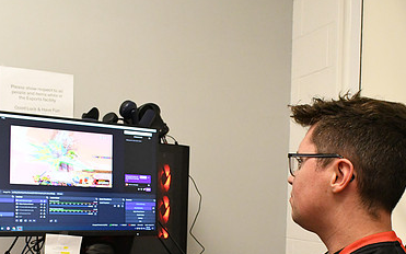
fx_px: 476
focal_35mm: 43
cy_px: 207
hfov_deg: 46.1
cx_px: 224
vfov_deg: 29.1
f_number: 5.6
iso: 6400
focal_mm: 18
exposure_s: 1/160
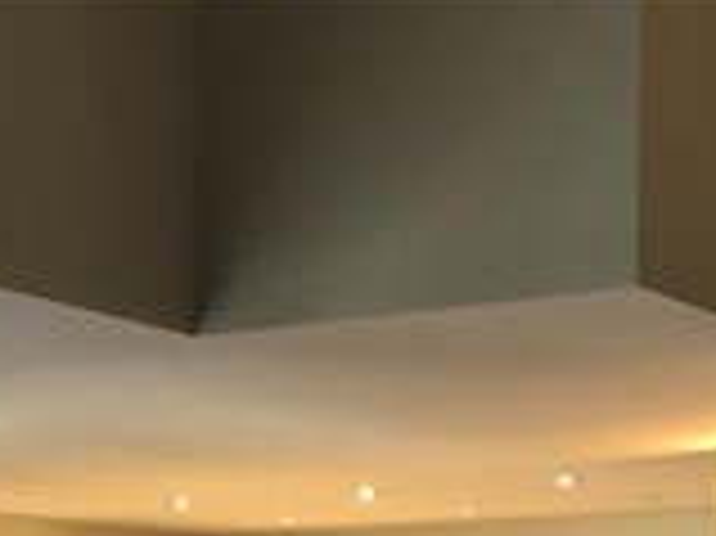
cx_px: 14
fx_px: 2336
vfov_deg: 11.8
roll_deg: +0.8
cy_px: 1058
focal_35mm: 113
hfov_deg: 17.1
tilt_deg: -8.5
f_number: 1.8
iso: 50
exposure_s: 1/15
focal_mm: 4
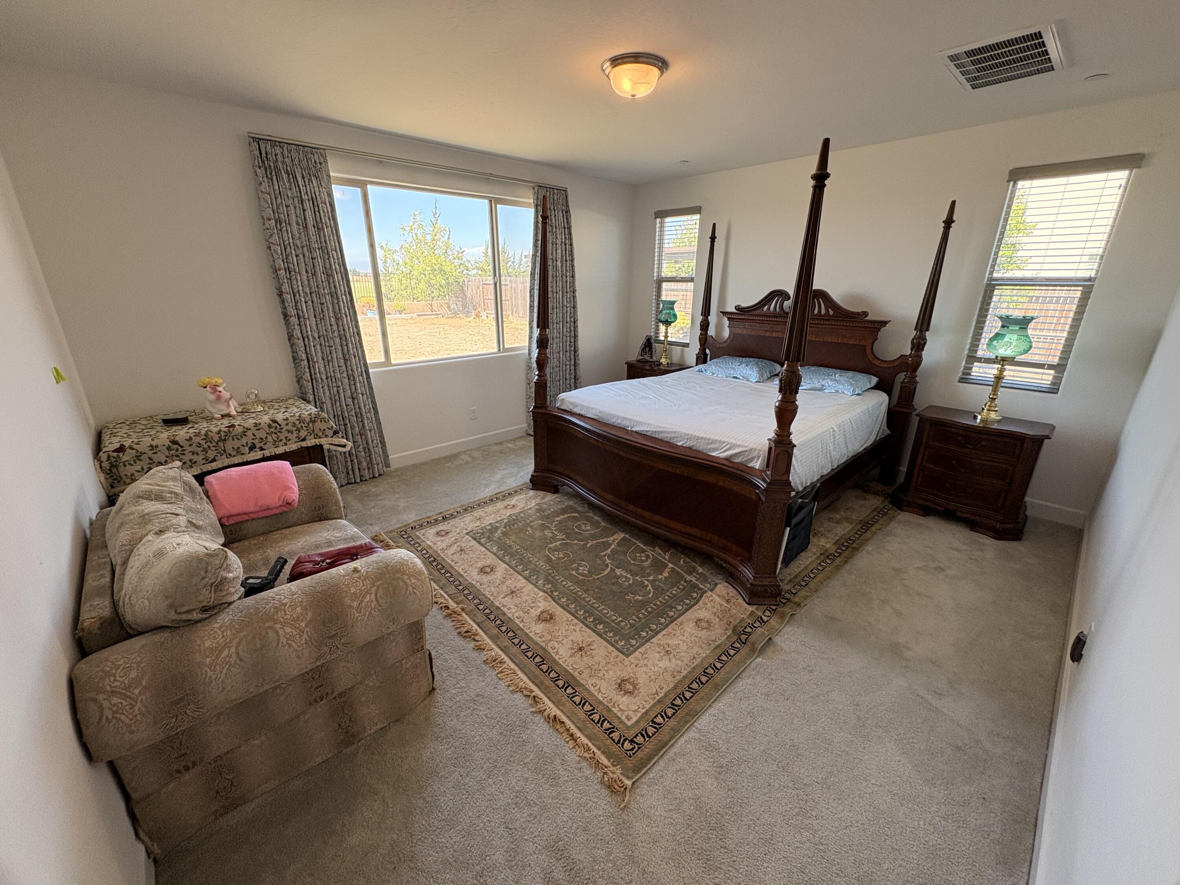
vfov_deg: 85.7
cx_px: 590
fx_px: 477
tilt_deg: -18.1
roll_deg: -0.1
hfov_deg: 102.1
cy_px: 442
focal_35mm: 14
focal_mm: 2.22
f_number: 2.2
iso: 160
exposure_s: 1/120
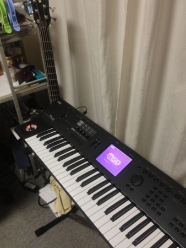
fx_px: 251
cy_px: 124
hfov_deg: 40.7
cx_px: 93
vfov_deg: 52.6
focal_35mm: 35
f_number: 2.4
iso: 250
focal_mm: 4.28
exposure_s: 1/20
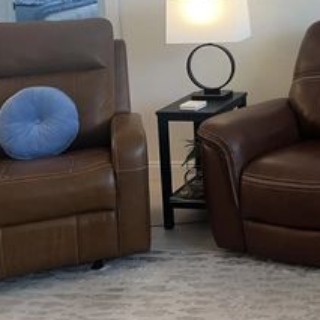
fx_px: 722
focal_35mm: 69
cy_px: 17
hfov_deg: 22.5
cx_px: 410
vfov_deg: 24.1
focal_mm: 5.7
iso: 32
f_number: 1.5
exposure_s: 1/39
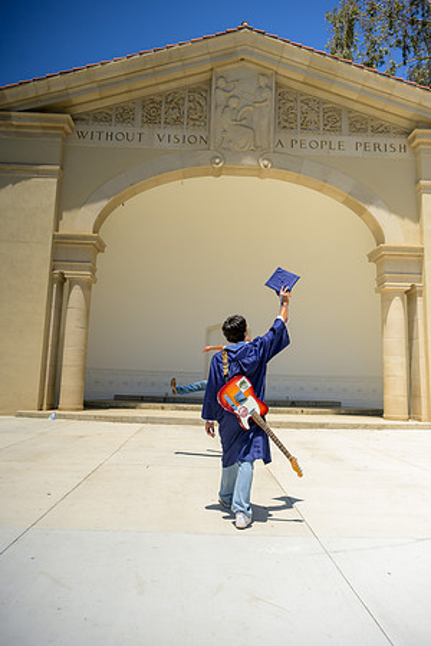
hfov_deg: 53.1
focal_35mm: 24
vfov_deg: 73.7
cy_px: 323
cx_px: 216
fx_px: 431
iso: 800
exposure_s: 1/8000
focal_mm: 24
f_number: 4
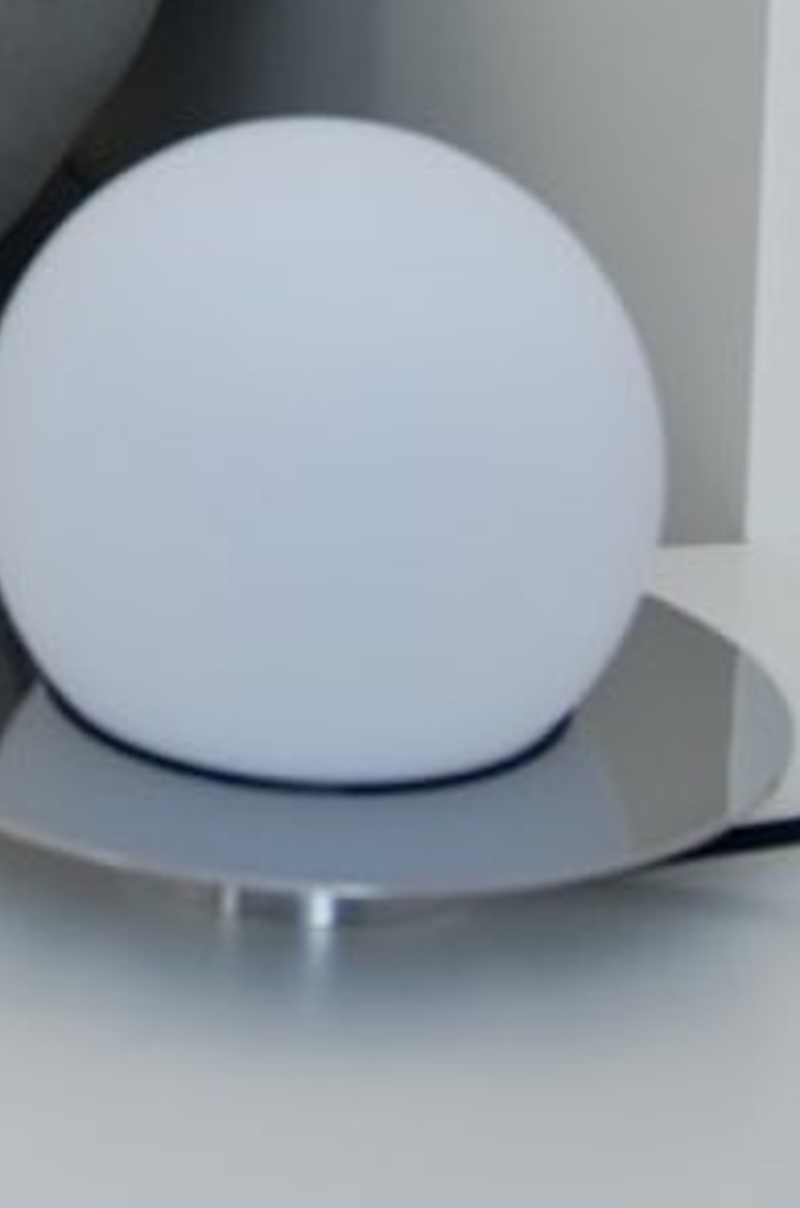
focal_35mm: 123
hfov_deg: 10.8
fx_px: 4119
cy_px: -404
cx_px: -256
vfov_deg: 15.8
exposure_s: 1/500
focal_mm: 24
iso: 720
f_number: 2.8
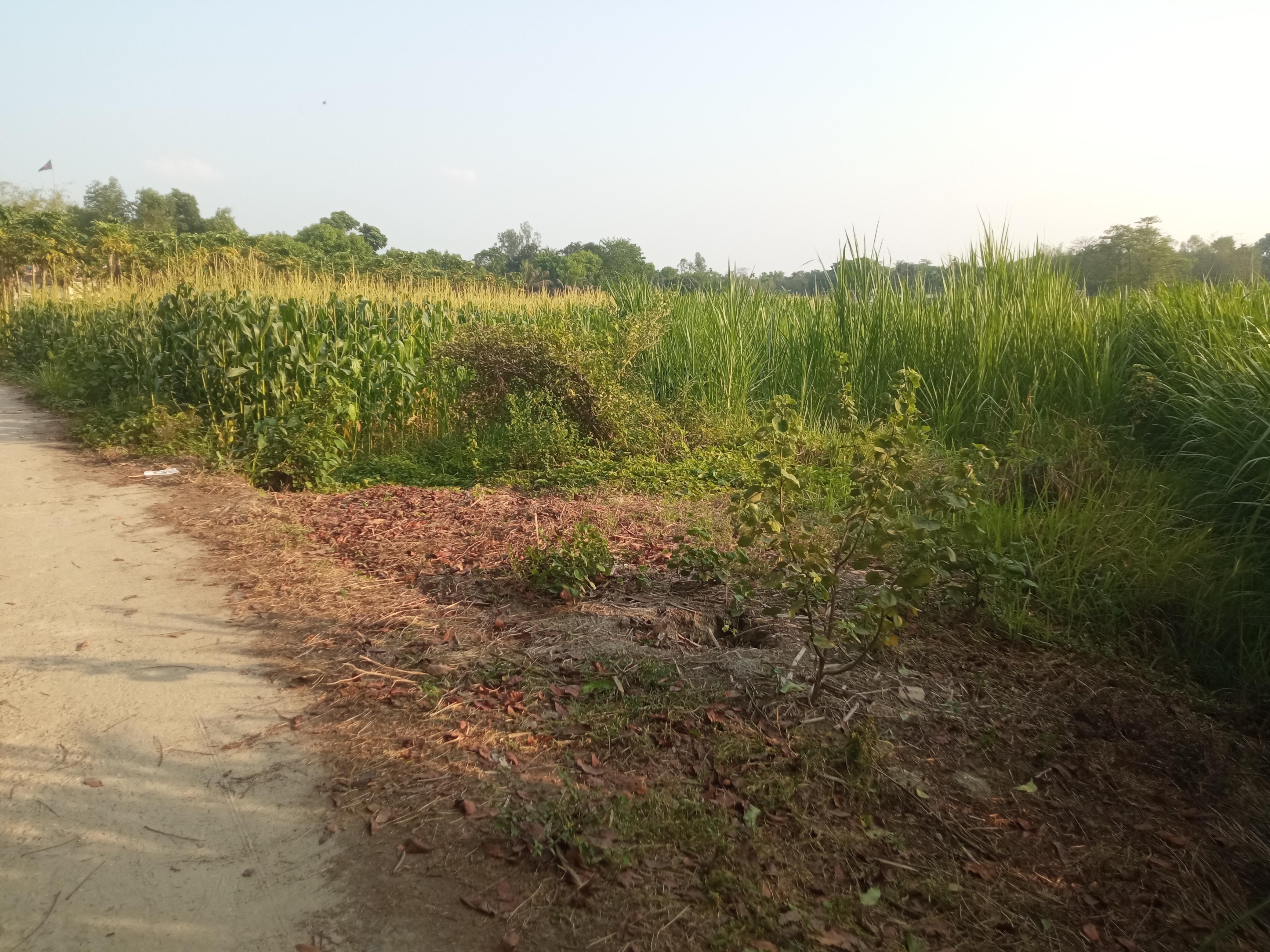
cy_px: 476
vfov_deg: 51.4
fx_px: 991
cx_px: 635
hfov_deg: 65.3
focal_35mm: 27
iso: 113
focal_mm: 3.79
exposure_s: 1/368
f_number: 2.2
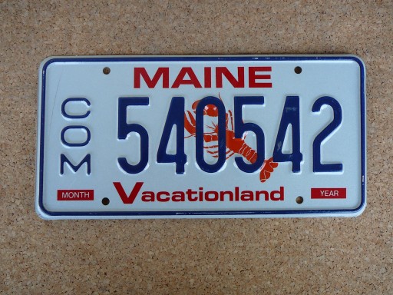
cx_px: 196
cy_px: 148
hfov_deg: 47.9
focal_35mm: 39
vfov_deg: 36.8
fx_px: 443
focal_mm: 5.8
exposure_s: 1/40
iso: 100
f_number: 3
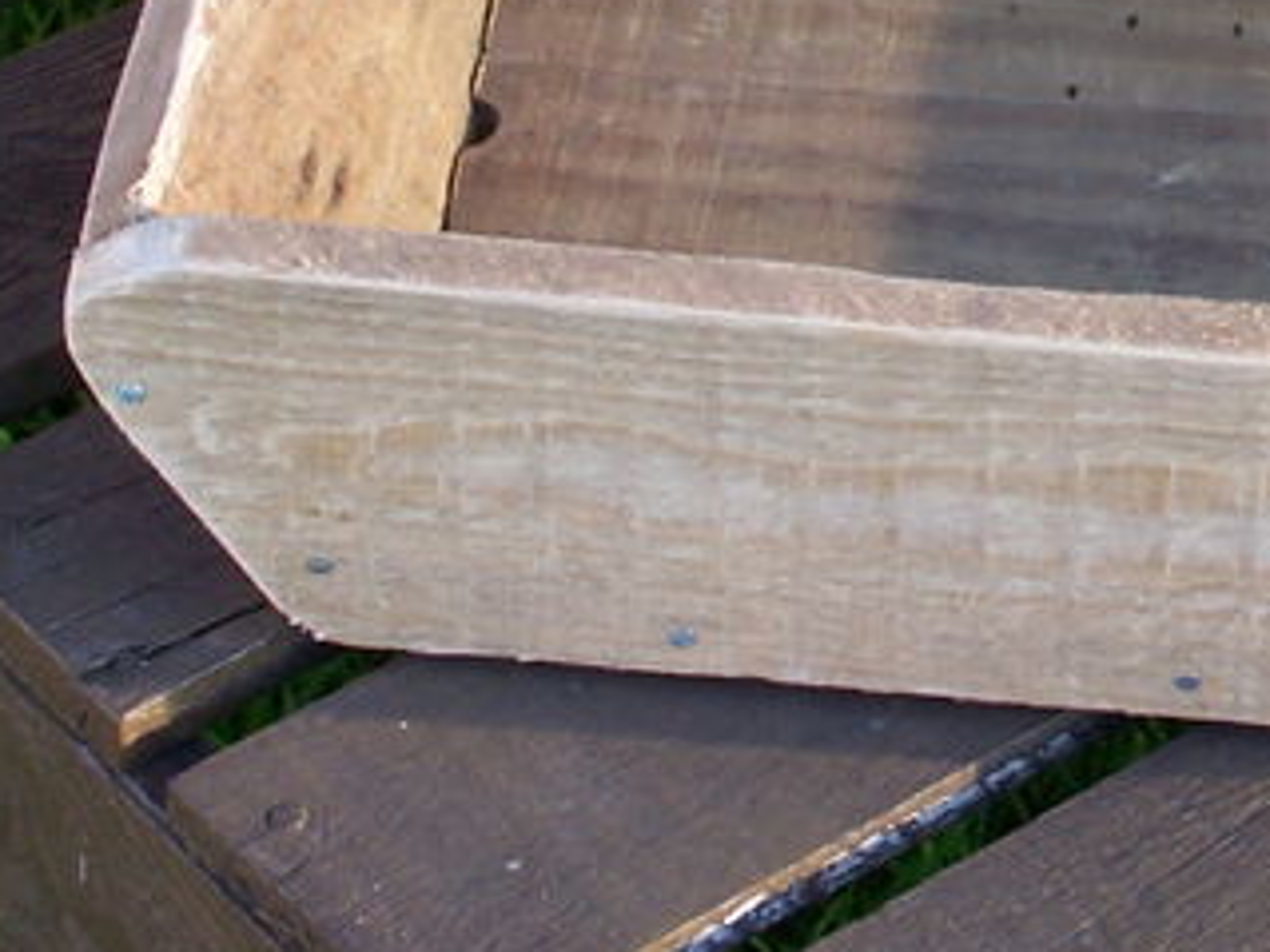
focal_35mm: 210
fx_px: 7702
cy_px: -347
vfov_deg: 7.0
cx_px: 1632
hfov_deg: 9.3
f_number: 3.2
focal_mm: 11.1
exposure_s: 1/80
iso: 80
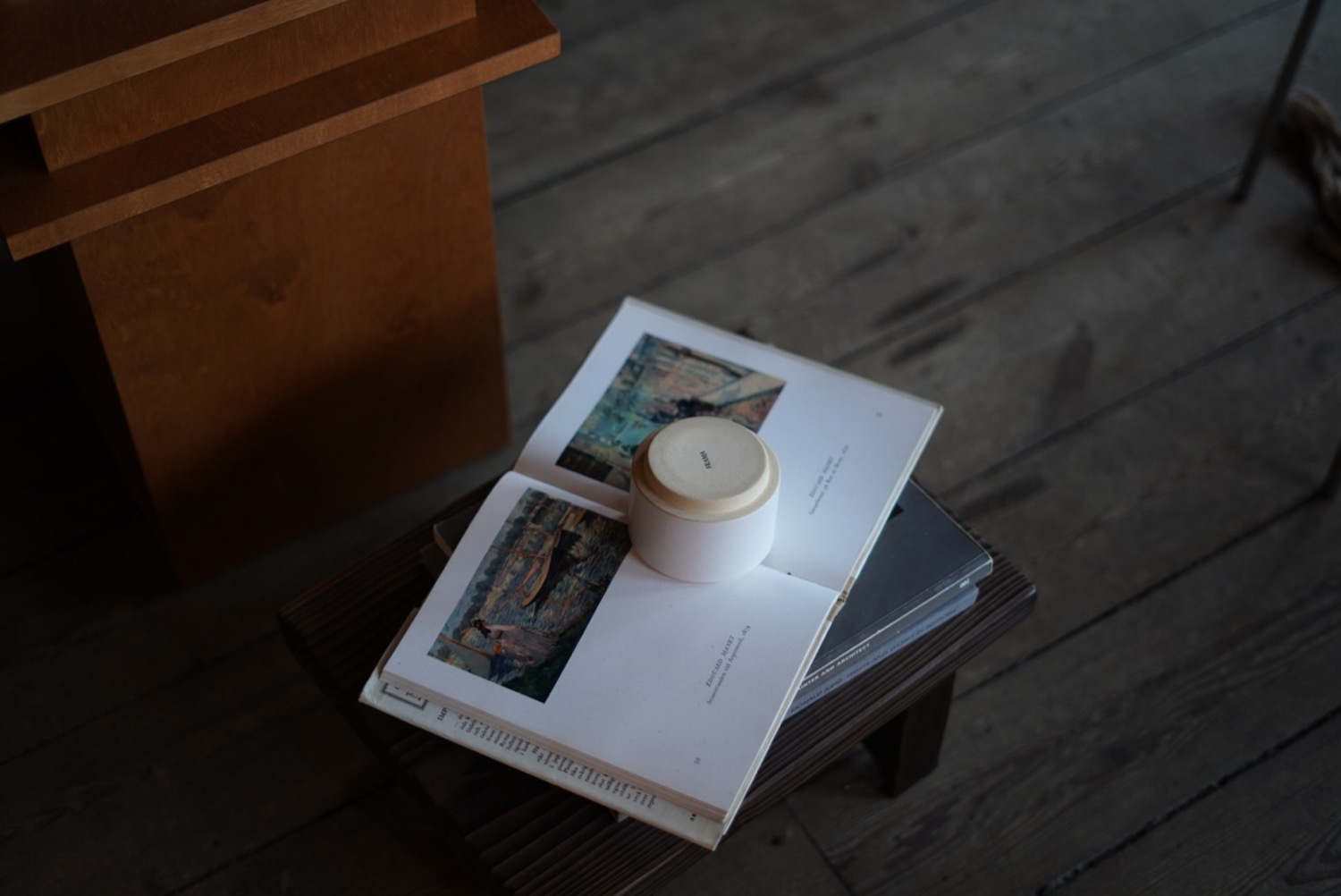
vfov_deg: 27.0
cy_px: 448
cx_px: 670
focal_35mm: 50
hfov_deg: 39.6
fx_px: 1864
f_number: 1.8
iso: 320
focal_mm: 50
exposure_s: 1/100
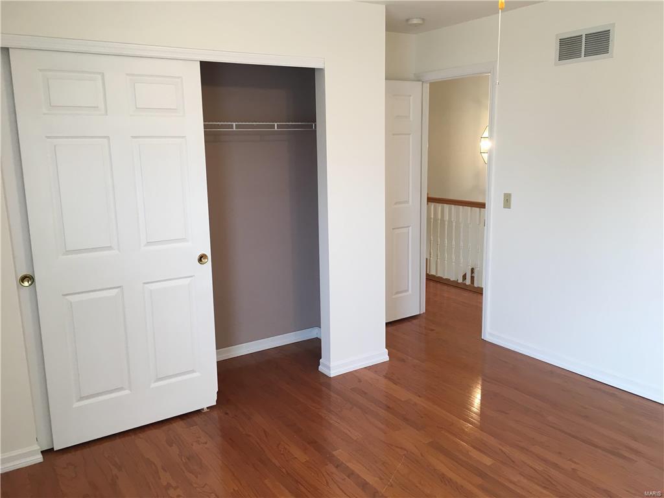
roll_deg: +1.7
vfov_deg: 48.2
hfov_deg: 61.7
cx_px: 332
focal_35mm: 29
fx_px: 556
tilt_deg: -11.6
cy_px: 249
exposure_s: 1/30
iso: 32
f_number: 2.2
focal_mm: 4.15
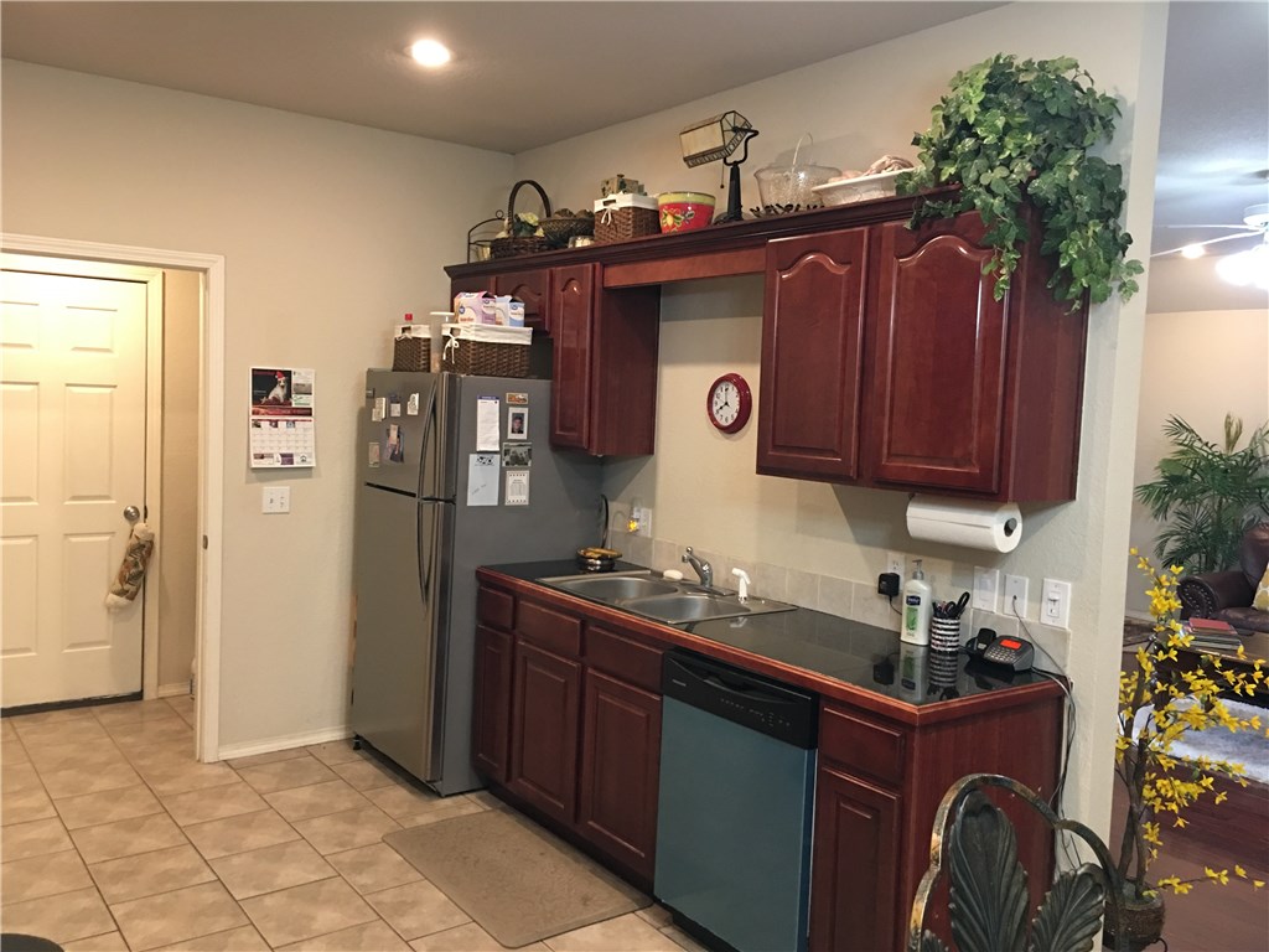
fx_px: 1063
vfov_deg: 48.2
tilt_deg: -3.1
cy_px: 476
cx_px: 634
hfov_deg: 61.7
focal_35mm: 29
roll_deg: -3.5
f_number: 2.2
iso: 100
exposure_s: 1/15
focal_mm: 4.15
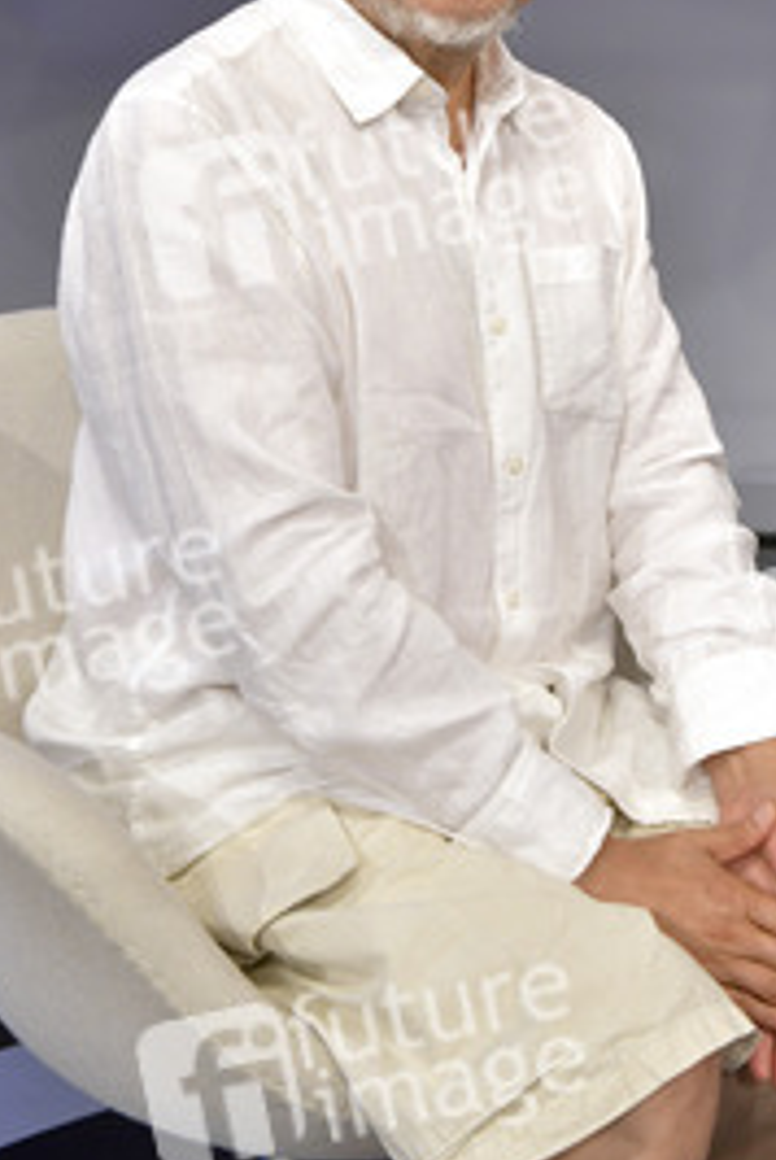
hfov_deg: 23.8
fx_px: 1838
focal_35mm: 57
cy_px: 414
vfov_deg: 34.8
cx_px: 488
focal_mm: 38
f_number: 6.3
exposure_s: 1/200
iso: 2500
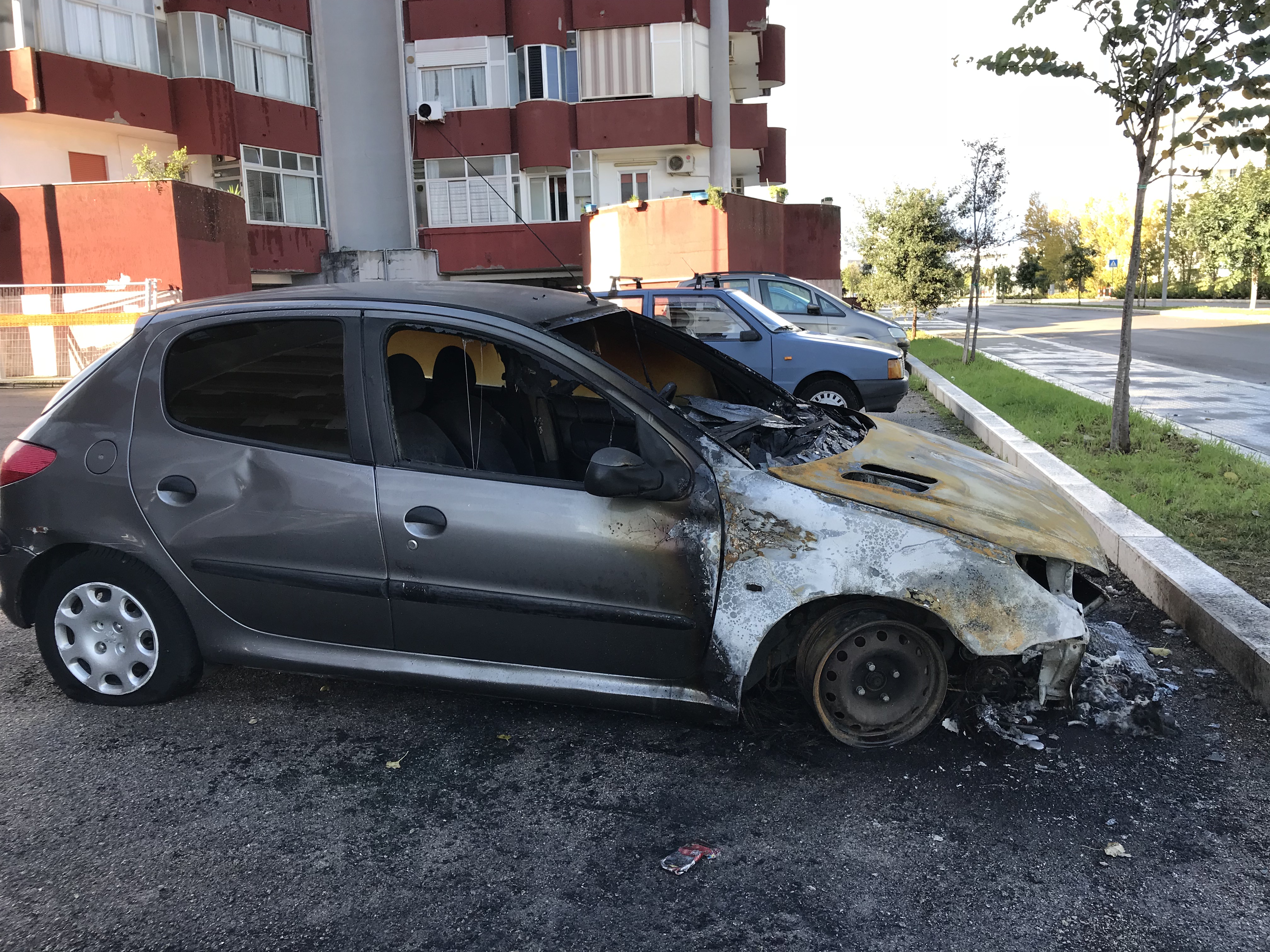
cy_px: 476
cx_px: 635
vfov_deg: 49.7
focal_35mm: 28
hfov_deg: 63.4
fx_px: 1027
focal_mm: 3.99
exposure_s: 1/295
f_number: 1.8
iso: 20
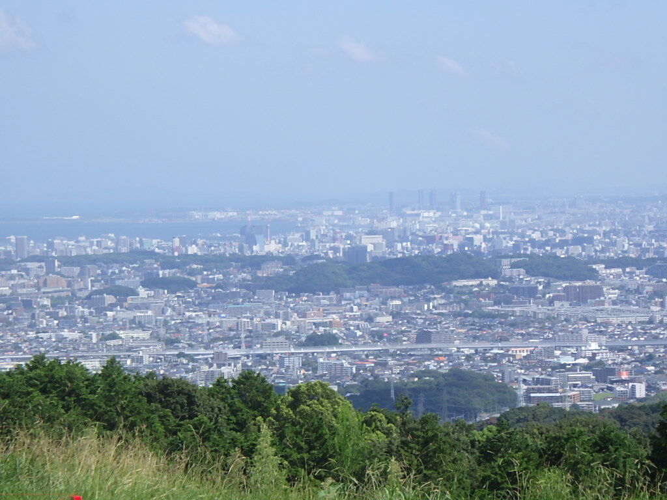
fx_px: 2698
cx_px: 334
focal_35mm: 140
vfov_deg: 10.6
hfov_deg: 14.1
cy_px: 250
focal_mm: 25
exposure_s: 1/400
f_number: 6.6
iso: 125
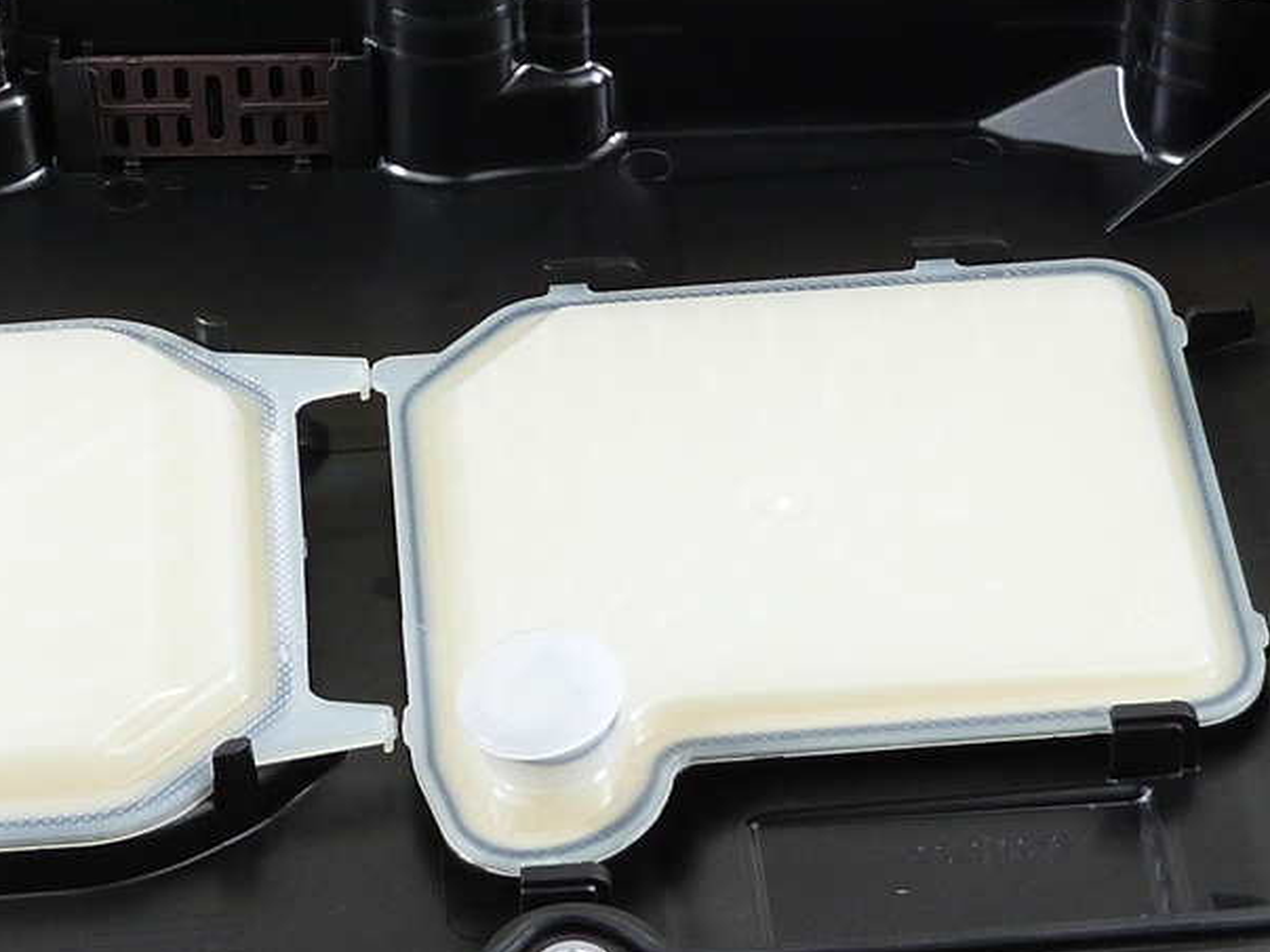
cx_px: 581
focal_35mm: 136
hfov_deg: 14.5
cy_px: 0
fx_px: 4989
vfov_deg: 10.8
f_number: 3.1
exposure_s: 1/100
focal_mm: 7.3
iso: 100
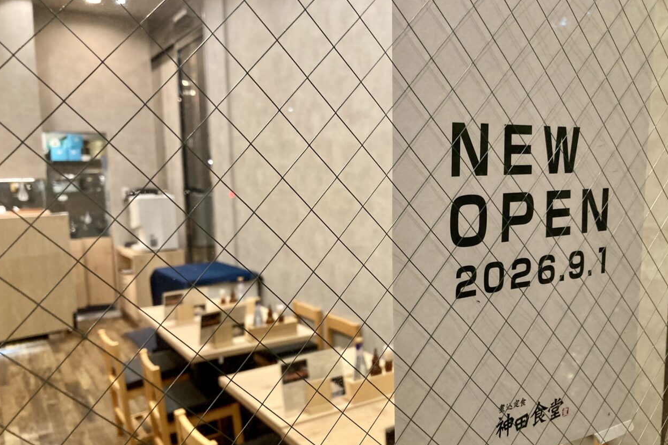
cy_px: 253
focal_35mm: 30
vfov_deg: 43.5
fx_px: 556
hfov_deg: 61.9
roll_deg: +1.1
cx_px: 330
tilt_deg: -6.9
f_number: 1.8
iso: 200
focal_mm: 3.99
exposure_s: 1/50
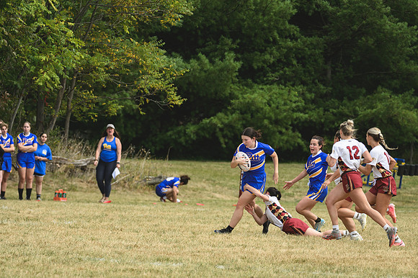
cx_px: 209
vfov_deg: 3.8
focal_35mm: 360
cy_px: 139
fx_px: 4177
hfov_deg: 5.7
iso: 250
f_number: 5.3
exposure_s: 1/1000
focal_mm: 240
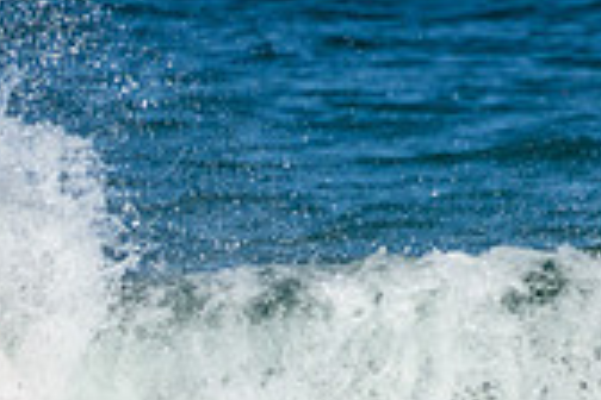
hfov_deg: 0.7
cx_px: 37
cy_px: 556
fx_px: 52901
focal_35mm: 3169
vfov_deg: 0.4
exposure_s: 1/2000
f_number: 11
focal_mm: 800
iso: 800
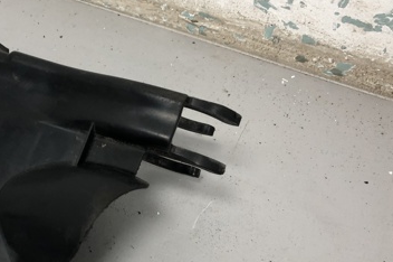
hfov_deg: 36.3
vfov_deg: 25.3
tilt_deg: -47.4
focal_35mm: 53
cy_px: 172
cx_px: 78
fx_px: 578
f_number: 1.8
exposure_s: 1/25
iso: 32
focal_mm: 4
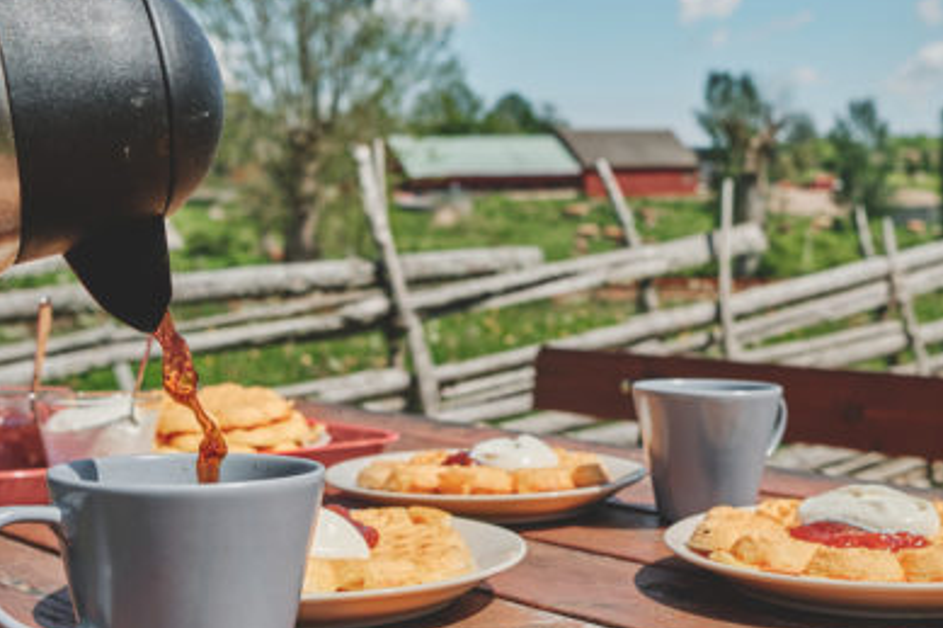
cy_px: 390
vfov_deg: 25.0
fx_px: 1414
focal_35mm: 54
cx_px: 587
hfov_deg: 36.7
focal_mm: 23
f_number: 5.6
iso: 160
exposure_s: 1/1000
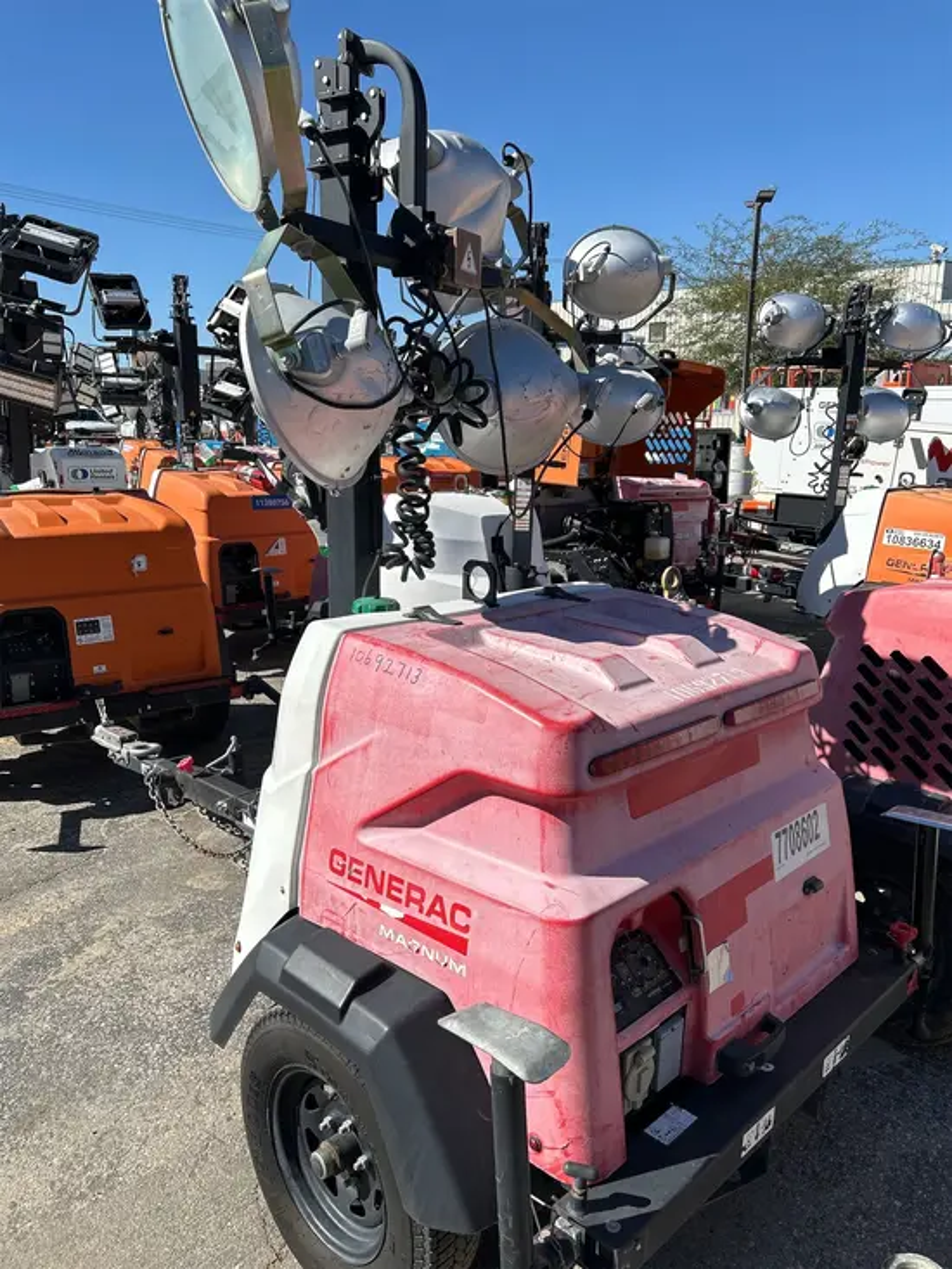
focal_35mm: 26
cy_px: 634
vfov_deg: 67.3
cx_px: 476
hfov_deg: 53.1
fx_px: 953
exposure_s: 1/5319
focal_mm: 5.7
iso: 50
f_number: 1.5
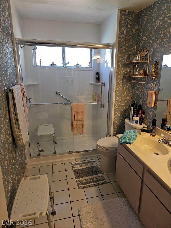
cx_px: 86
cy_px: 114
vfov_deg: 73.9
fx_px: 151
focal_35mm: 23
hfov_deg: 58.9
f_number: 1.7
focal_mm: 6.3
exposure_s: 1/60
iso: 25
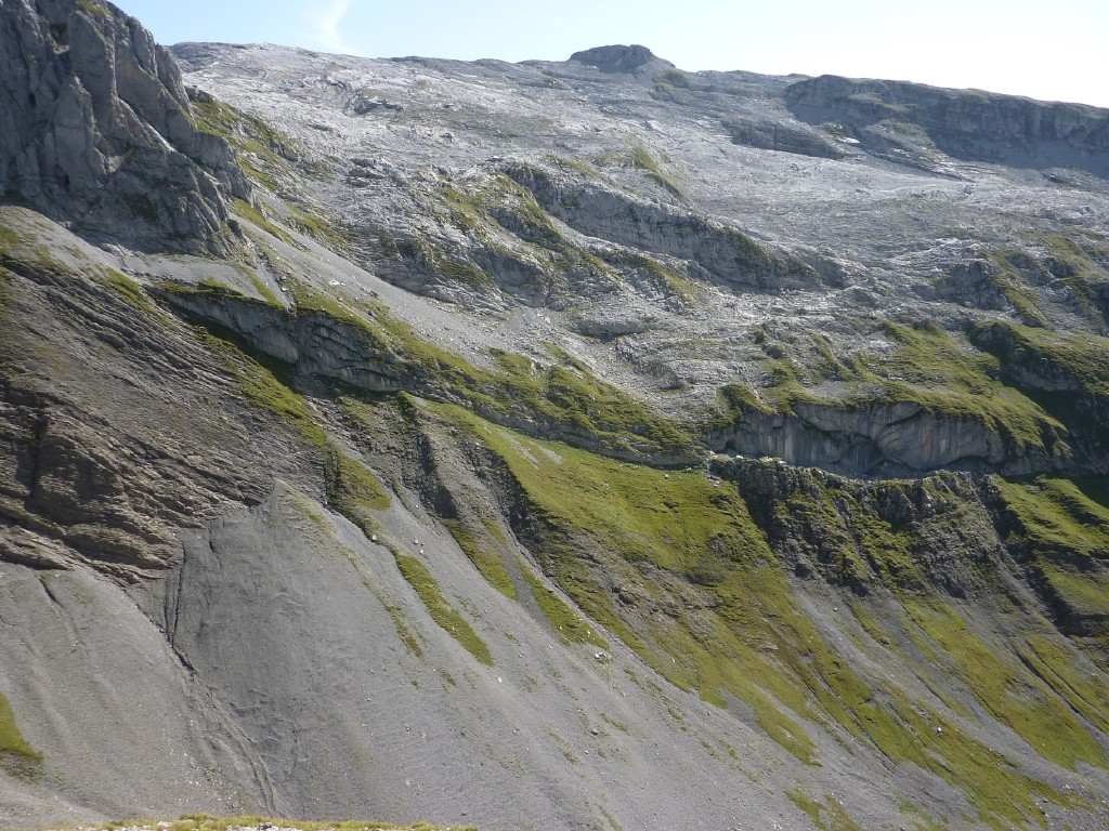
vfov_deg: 48.2
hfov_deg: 61.7
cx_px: 554
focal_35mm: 29
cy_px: 416
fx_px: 929
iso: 80
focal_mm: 4.7
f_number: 4
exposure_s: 1/500
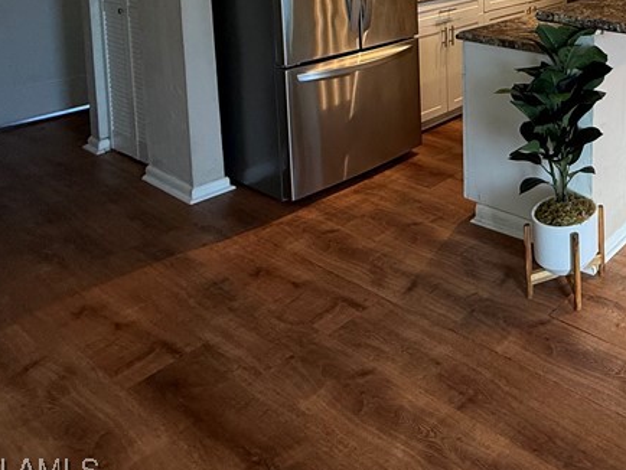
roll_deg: -0.4
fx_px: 597
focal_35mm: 33
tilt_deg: -4.3
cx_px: 662
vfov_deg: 36.3
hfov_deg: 44.5
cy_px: -50
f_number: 2.2
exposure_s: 1/120
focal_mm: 2.22
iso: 160
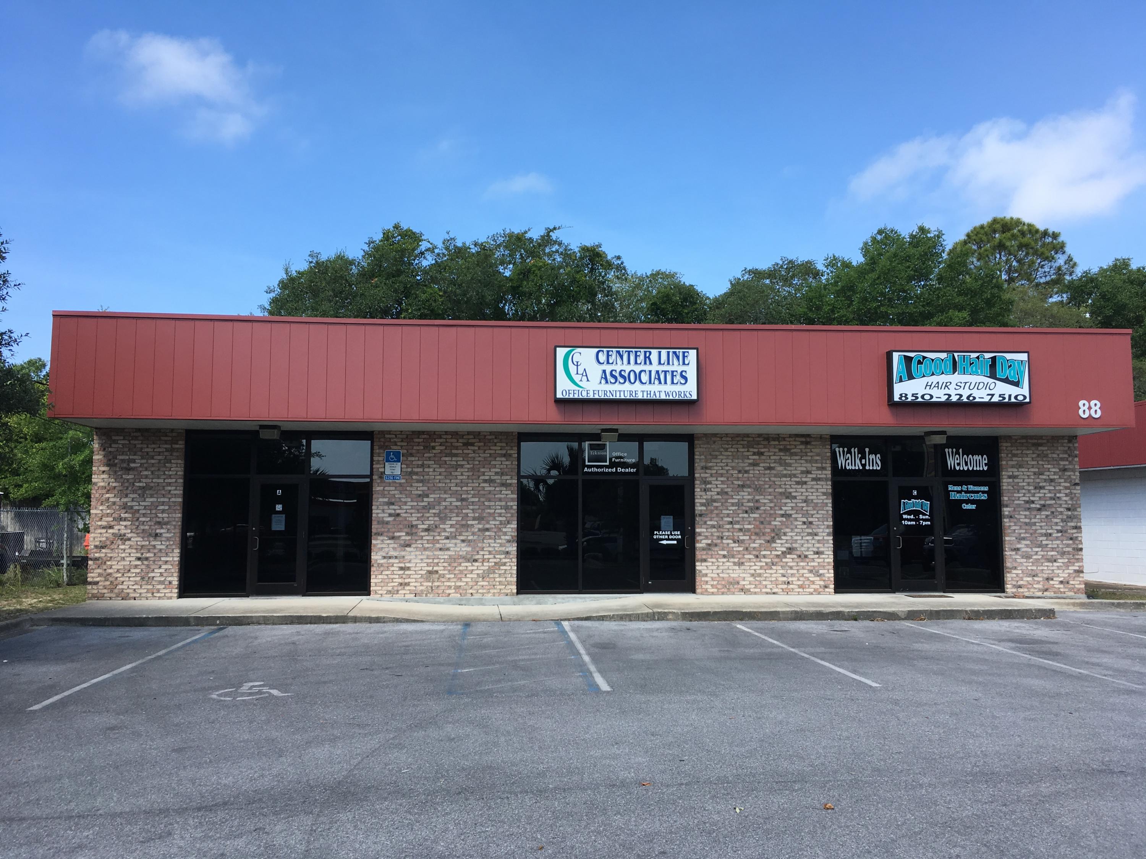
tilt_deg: +4.9
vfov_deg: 48.2
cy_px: 430
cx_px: 573
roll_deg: -0.9
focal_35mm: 29
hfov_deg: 61.7
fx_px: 960
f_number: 2.2
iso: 25
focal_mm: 4.15
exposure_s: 1/801
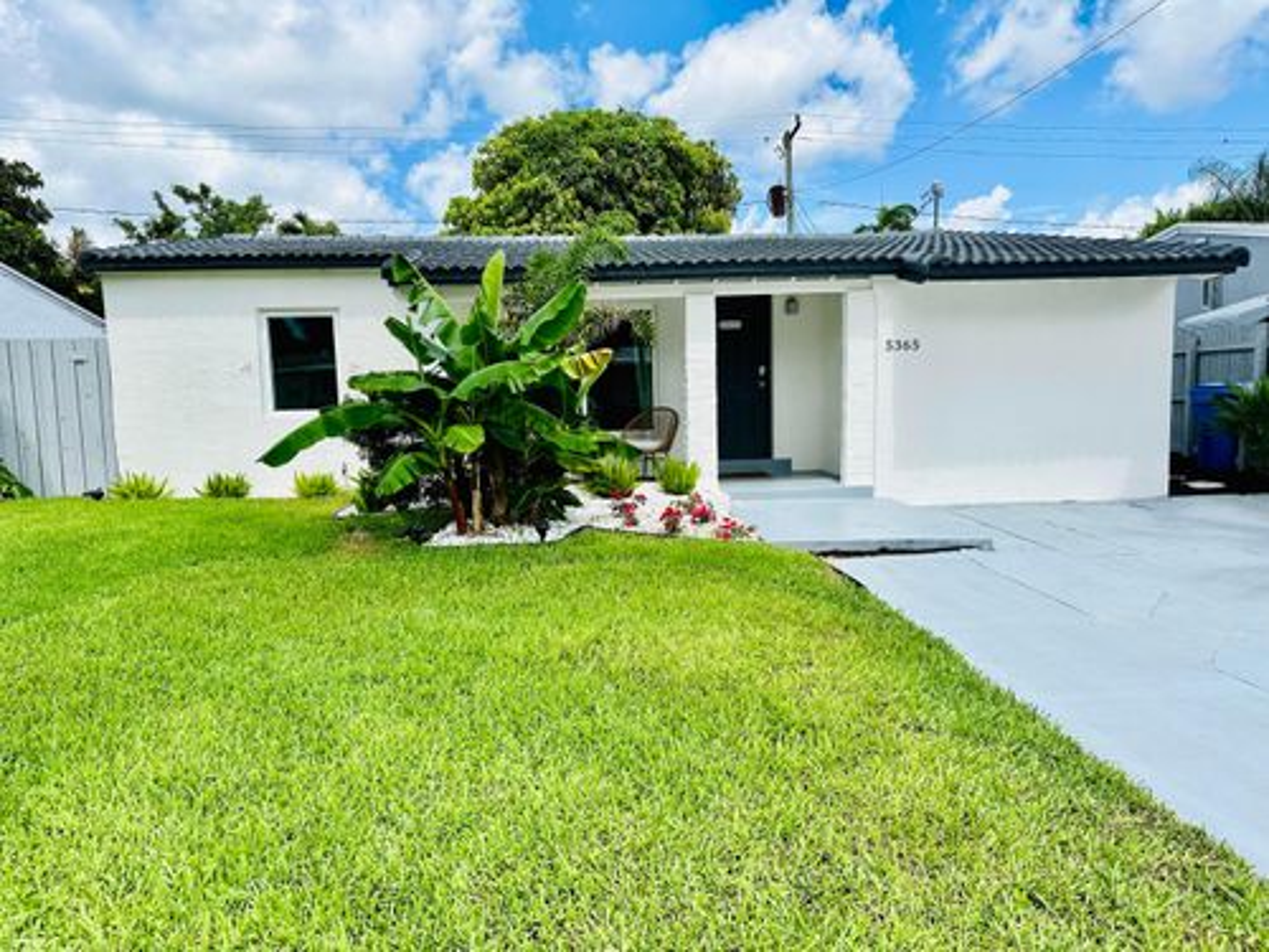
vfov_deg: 56.8
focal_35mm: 24
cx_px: 634
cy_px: 476
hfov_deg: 71.6
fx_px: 880
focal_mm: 6.86
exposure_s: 1/4184
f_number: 1.78
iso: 80
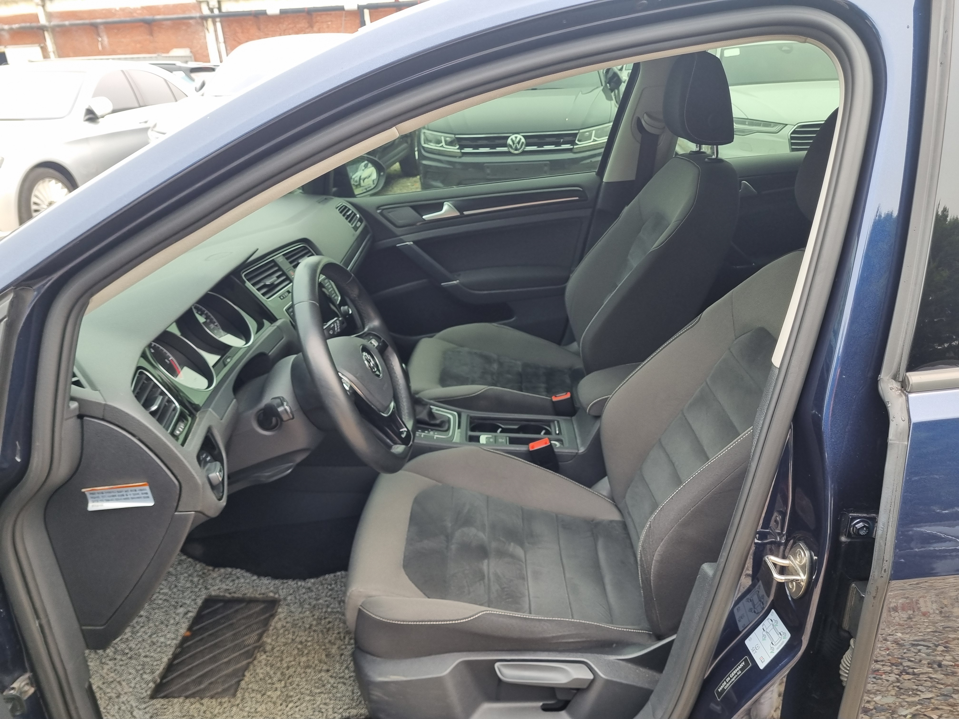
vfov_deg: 53.1
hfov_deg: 67.3
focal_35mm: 26
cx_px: 480
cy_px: 360
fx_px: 720
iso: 50
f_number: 1.8
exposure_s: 1/271
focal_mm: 5.4
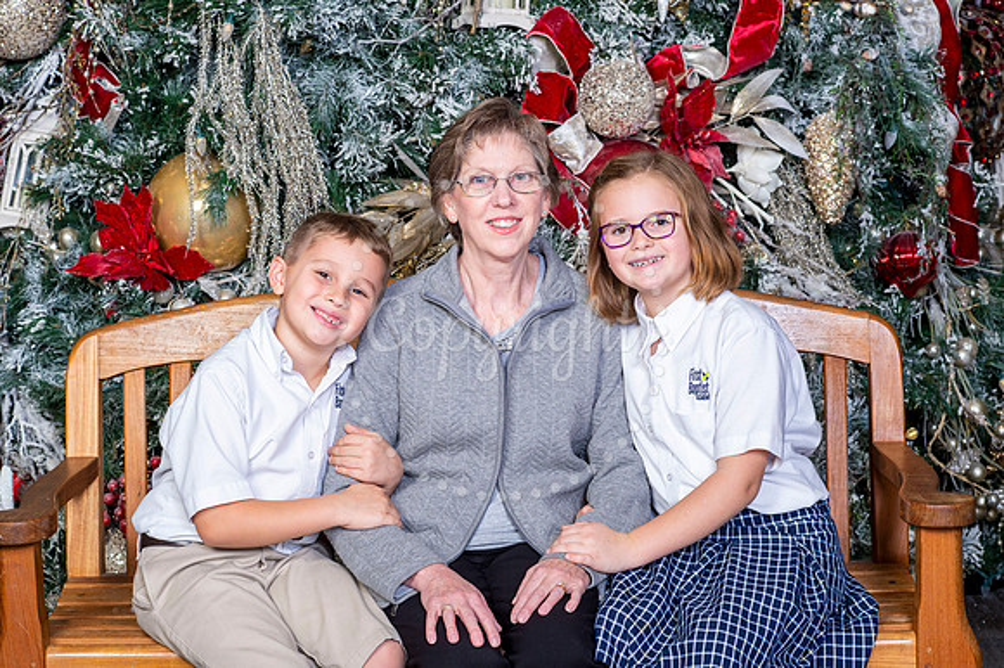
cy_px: 334
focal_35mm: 85
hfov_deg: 23.9
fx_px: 2369
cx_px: 502
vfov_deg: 16.1
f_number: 8
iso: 400
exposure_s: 1/125
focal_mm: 85
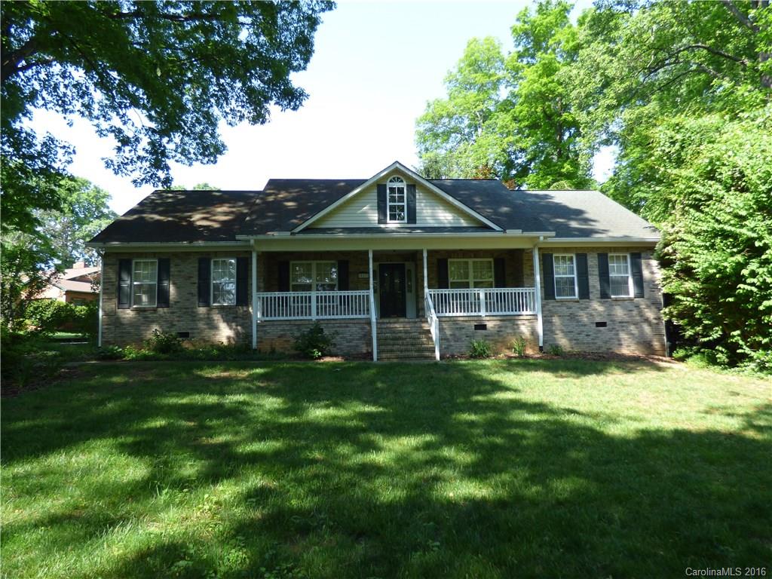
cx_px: 386
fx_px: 446
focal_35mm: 20
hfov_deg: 81.7
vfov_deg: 66.0
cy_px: 290
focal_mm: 3.58
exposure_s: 1/320
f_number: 2.8
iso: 100
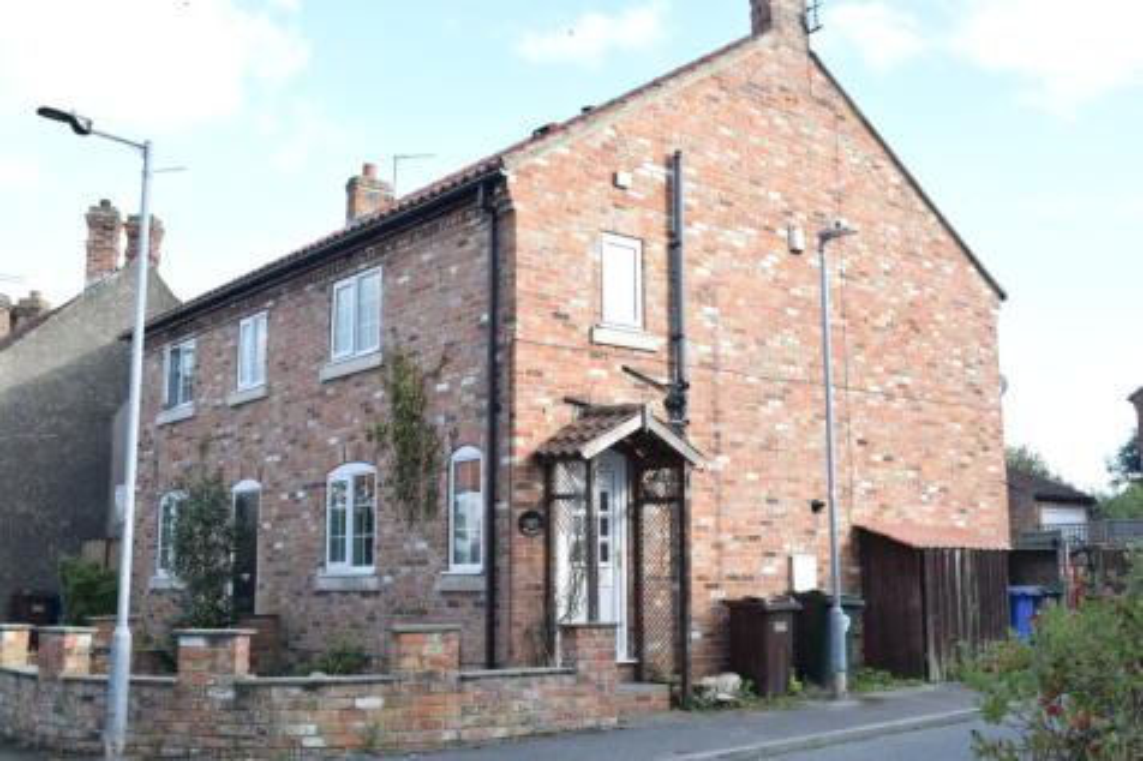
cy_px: 380
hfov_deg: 51.3
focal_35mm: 38
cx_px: 572
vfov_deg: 35.5
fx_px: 1190
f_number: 11
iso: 800
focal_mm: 25
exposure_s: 1/160
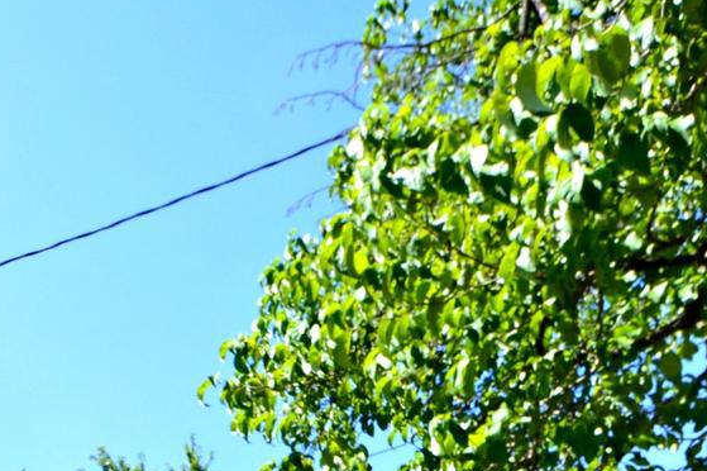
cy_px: 812
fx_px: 1079
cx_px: 9
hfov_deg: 33.4
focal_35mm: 55
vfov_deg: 19.4
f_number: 10
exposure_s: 1/250
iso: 400
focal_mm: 10
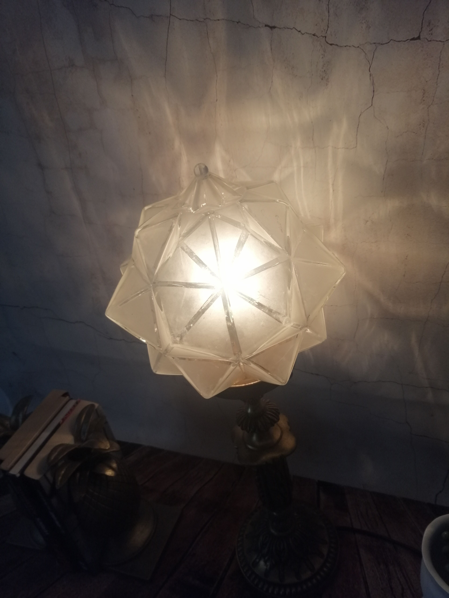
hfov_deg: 51.4
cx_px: 224
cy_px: 299
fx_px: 467
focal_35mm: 27
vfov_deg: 65.3
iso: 80
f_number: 1.8
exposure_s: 1/50
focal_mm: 3.95
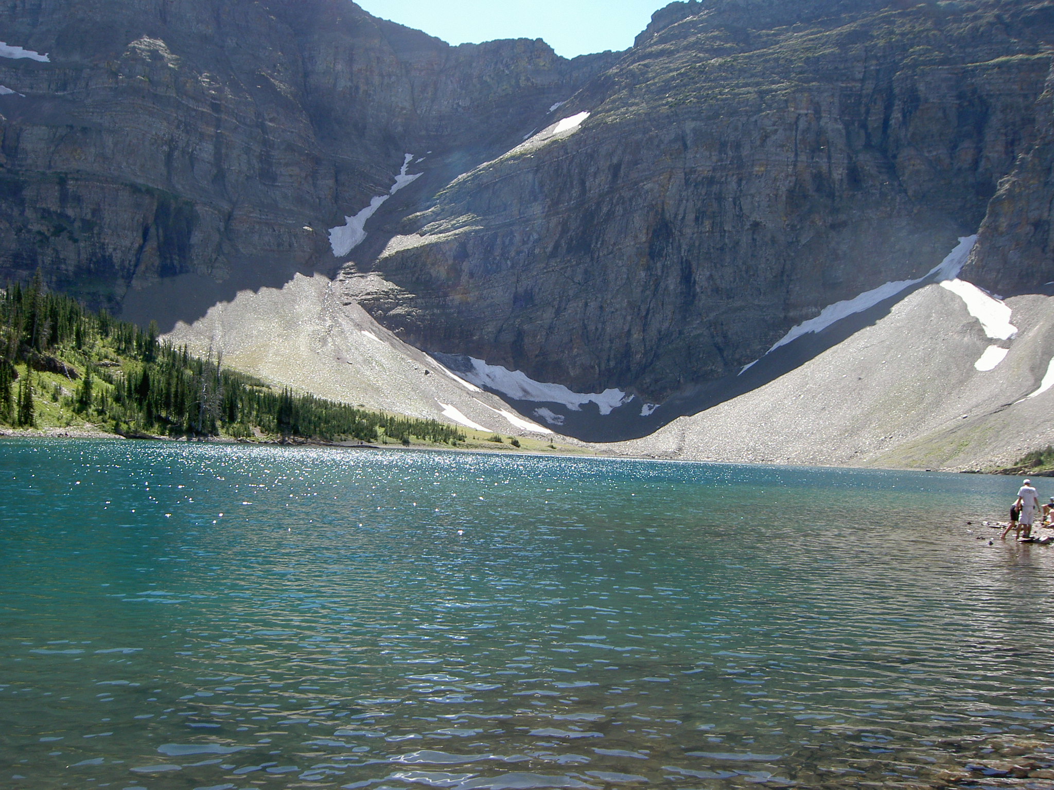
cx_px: 527
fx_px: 1035
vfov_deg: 41.8
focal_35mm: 34
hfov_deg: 54.0
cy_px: 395
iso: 50
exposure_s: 1/125
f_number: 4.7
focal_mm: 5.6
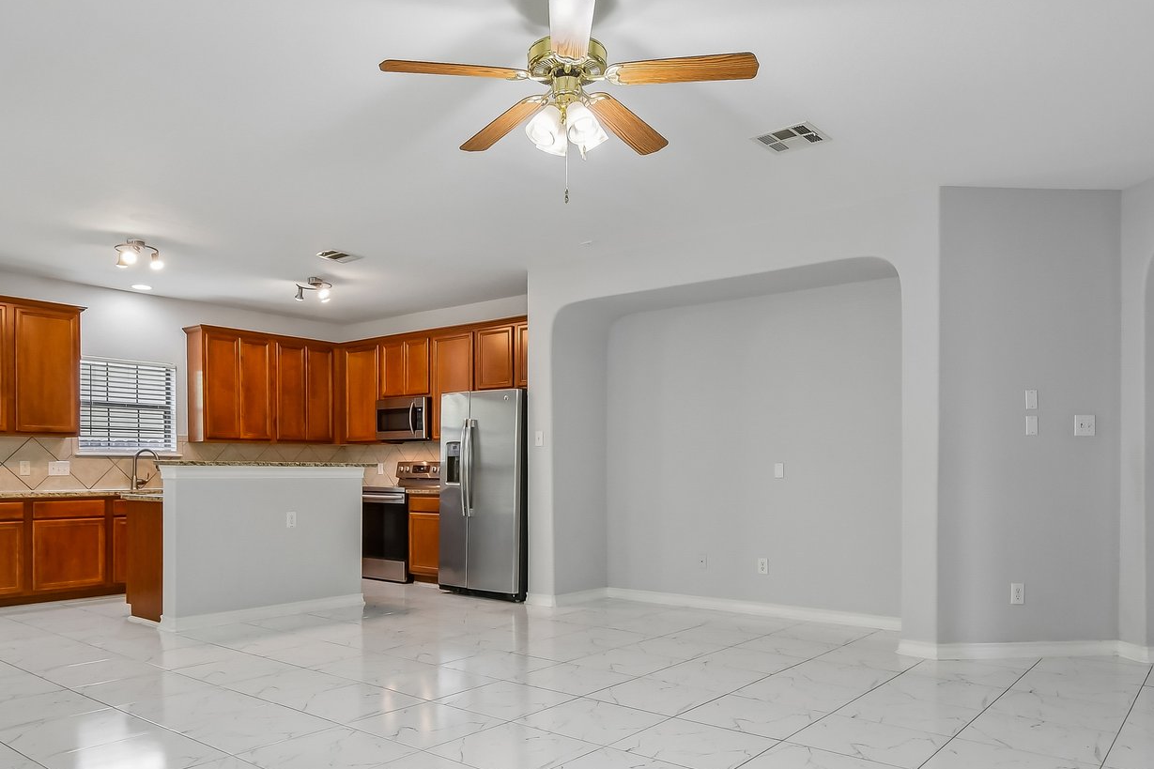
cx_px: 541
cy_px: 410
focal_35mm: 25
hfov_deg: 71.4
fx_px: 801
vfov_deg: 51.2
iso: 400
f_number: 8
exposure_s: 1/20
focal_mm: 10
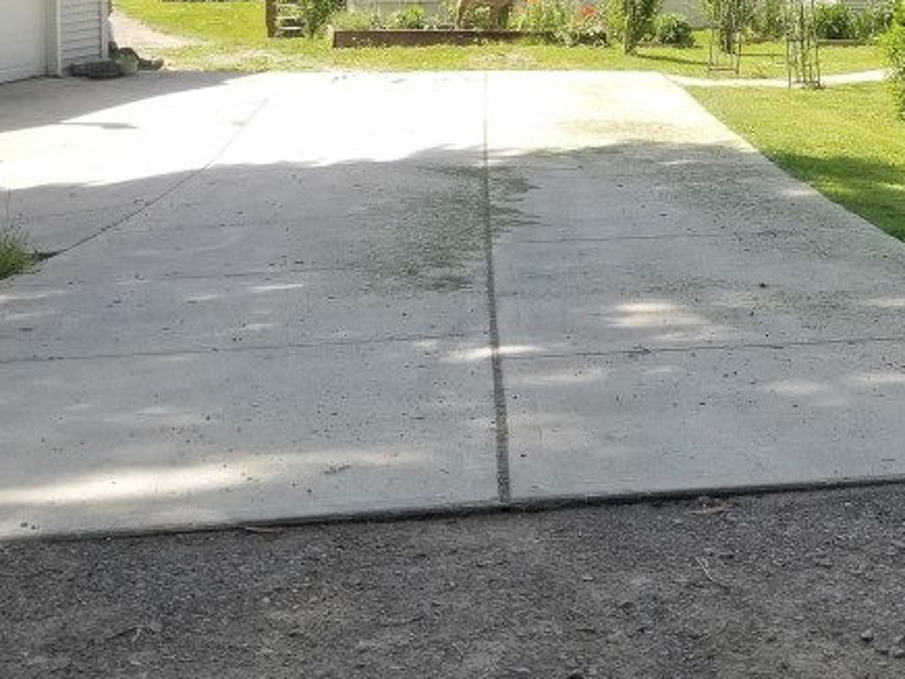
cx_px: 780
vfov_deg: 22.6
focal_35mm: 61
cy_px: -73
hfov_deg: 30.5
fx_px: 1595
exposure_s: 1/862
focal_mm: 4.25
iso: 50
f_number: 1.7
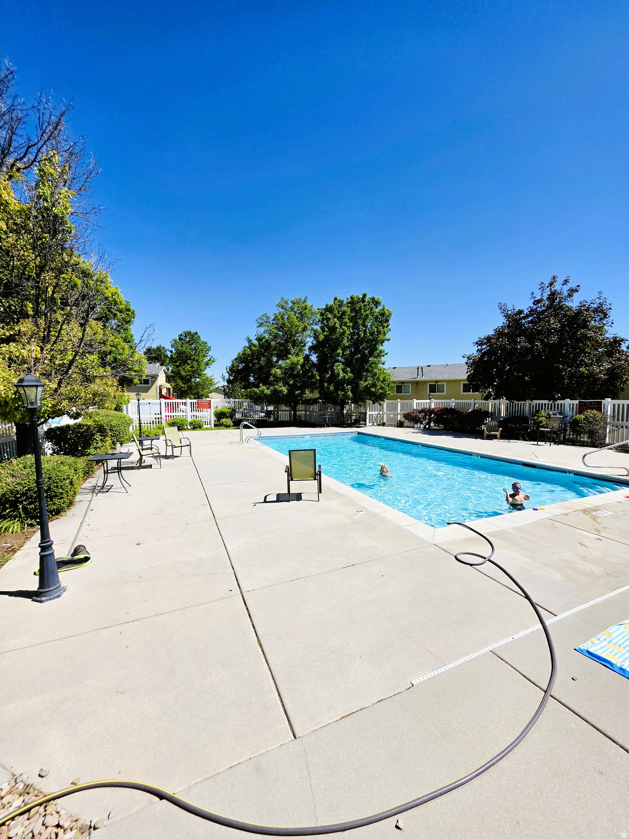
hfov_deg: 89.9
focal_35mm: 13
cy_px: 420
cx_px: 314
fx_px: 315
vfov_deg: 106.2
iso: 32
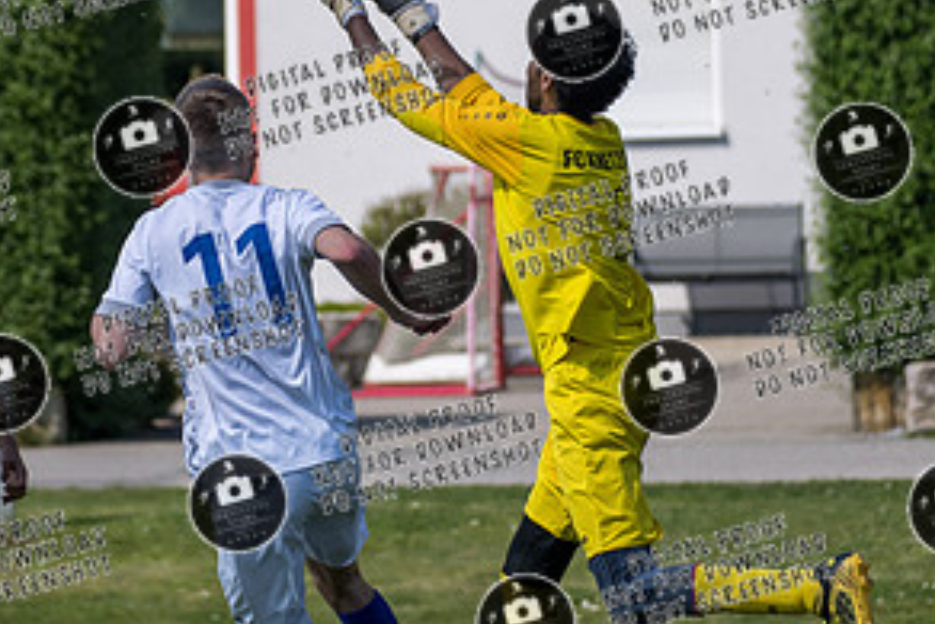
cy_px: 203
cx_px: 330
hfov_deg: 3.6
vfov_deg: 2.4
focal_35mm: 567
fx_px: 14733
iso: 200
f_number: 5.6
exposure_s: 1/1600
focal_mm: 210
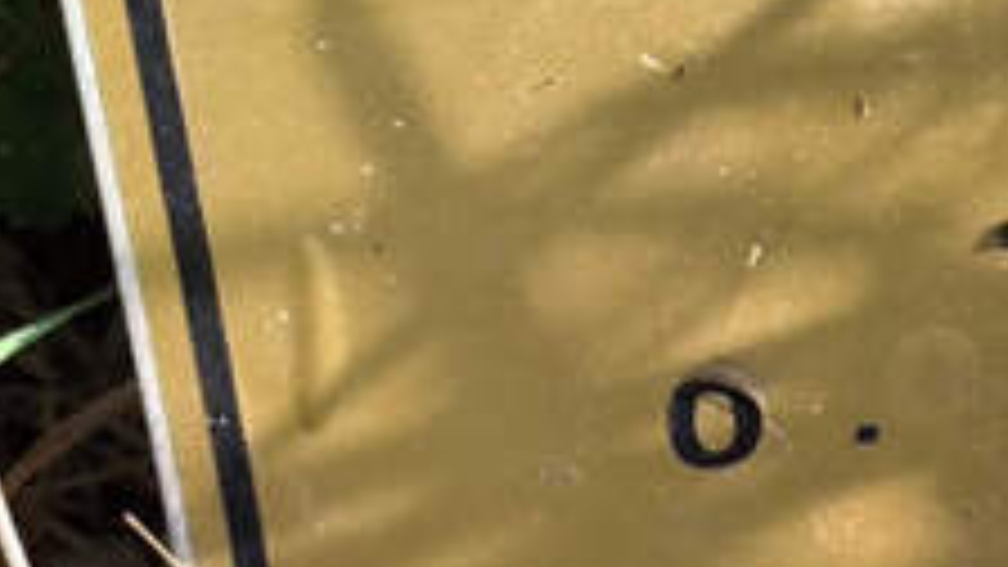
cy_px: -36
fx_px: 5185
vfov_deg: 6.2
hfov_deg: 10.9
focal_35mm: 194
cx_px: 1222
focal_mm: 4.71
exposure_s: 1/208
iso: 50
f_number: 1.7
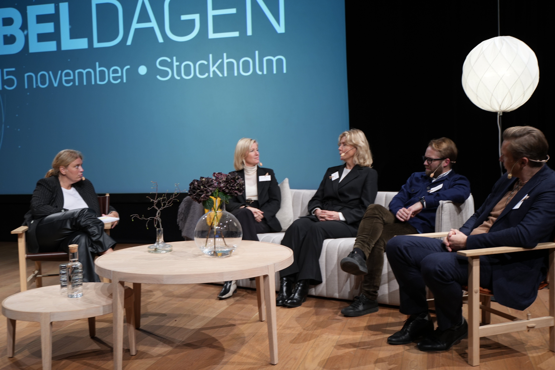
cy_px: 185
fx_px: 601
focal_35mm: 39
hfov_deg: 49.6
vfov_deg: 34.2
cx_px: 278
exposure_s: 1/40
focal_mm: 39
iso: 320
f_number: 2.8
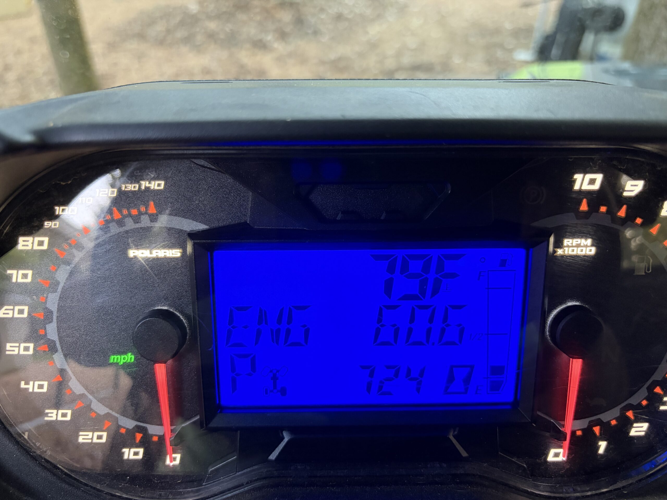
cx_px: 334
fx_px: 501
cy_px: 250
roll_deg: +1.0
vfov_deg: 53.1
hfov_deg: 67.3
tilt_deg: -34.9
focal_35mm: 26
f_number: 1.6
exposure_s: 1/60
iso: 400
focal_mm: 5.96
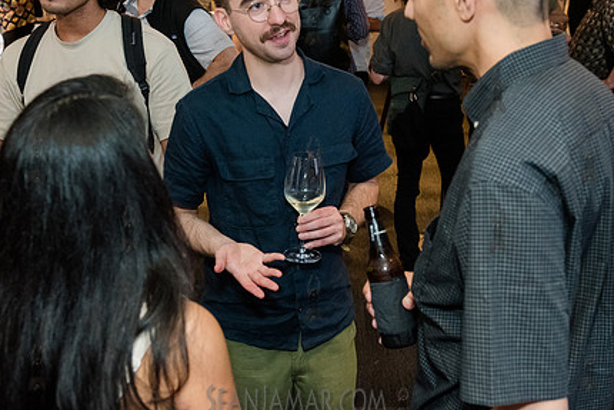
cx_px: 297
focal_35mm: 46
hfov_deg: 42.7
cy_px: 159
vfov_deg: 29.2
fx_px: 785
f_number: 4
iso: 5000
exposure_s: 1/200
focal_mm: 32
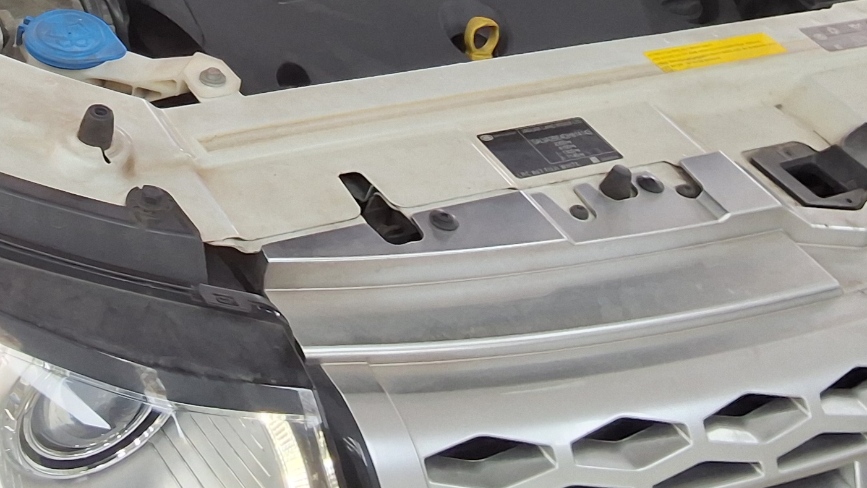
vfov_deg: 15.7
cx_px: 241
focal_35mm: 71
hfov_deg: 29.4
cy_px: -241
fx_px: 1632
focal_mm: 2.91
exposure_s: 1/120
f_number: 1.9
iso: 50
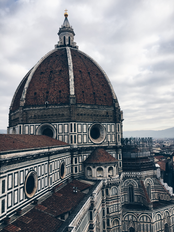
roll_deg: +2.7
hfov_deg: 48.2
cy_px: 116
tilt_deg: +6.5
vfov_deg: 61.7
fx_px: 194
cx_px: 87
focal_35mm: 29
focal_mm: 4.15
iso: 25
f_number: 2.2
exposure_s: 1/646
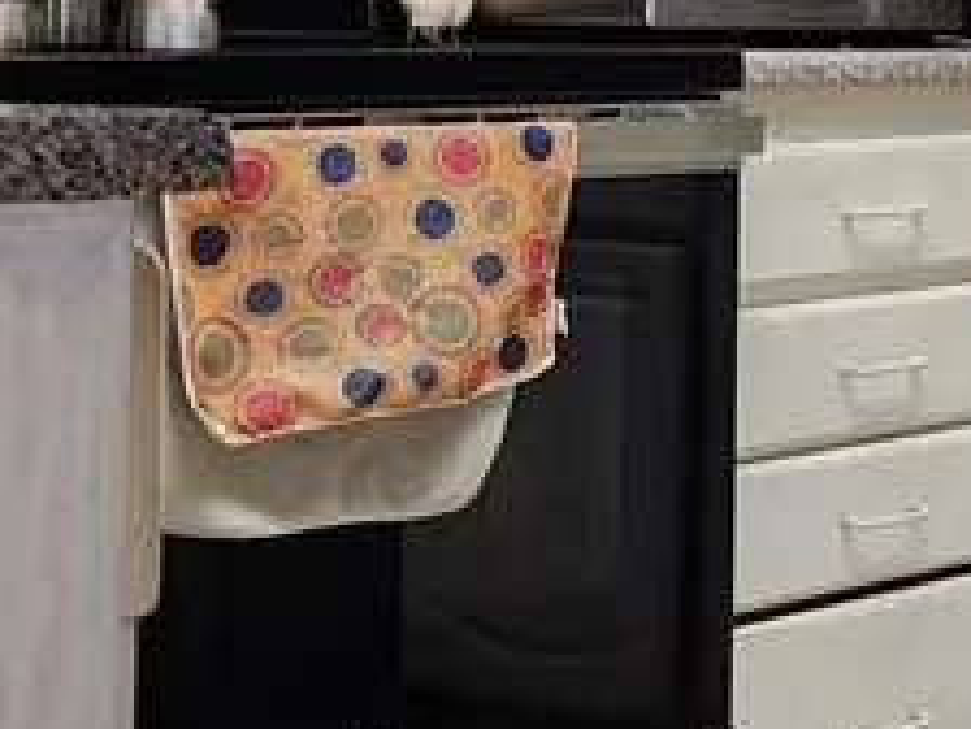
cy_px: -9
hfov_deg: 17.2
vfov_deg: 13.9
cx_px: 1378
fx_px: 2945
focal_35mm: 105
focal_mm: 5.4
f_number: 1.8
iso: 160
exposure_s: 1/120
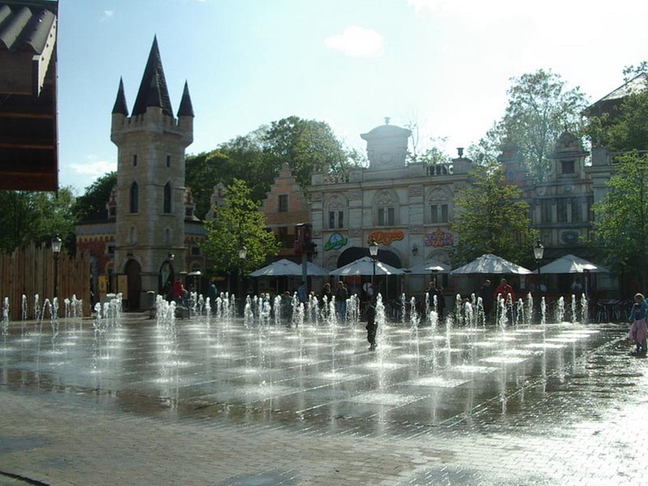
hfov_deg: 49.0
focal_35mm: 38
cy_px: 243
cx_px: 324
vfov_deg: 37.7
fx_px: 711
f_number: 4.8
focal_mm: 5.8
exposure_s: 1/640
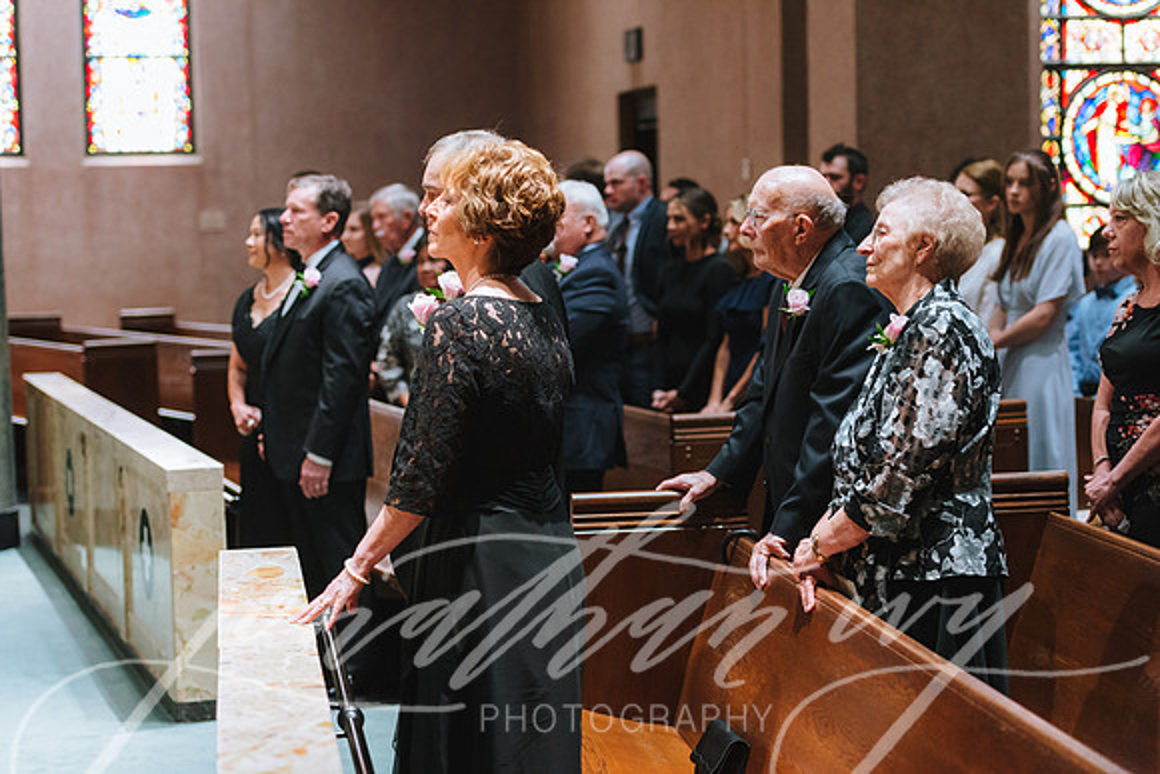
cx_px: 580
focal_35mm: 70
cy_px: 387
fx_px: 2256
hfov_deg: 28.8
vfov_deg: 19.5
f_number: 2.8
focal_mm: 70
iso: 4000
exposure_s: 1/160
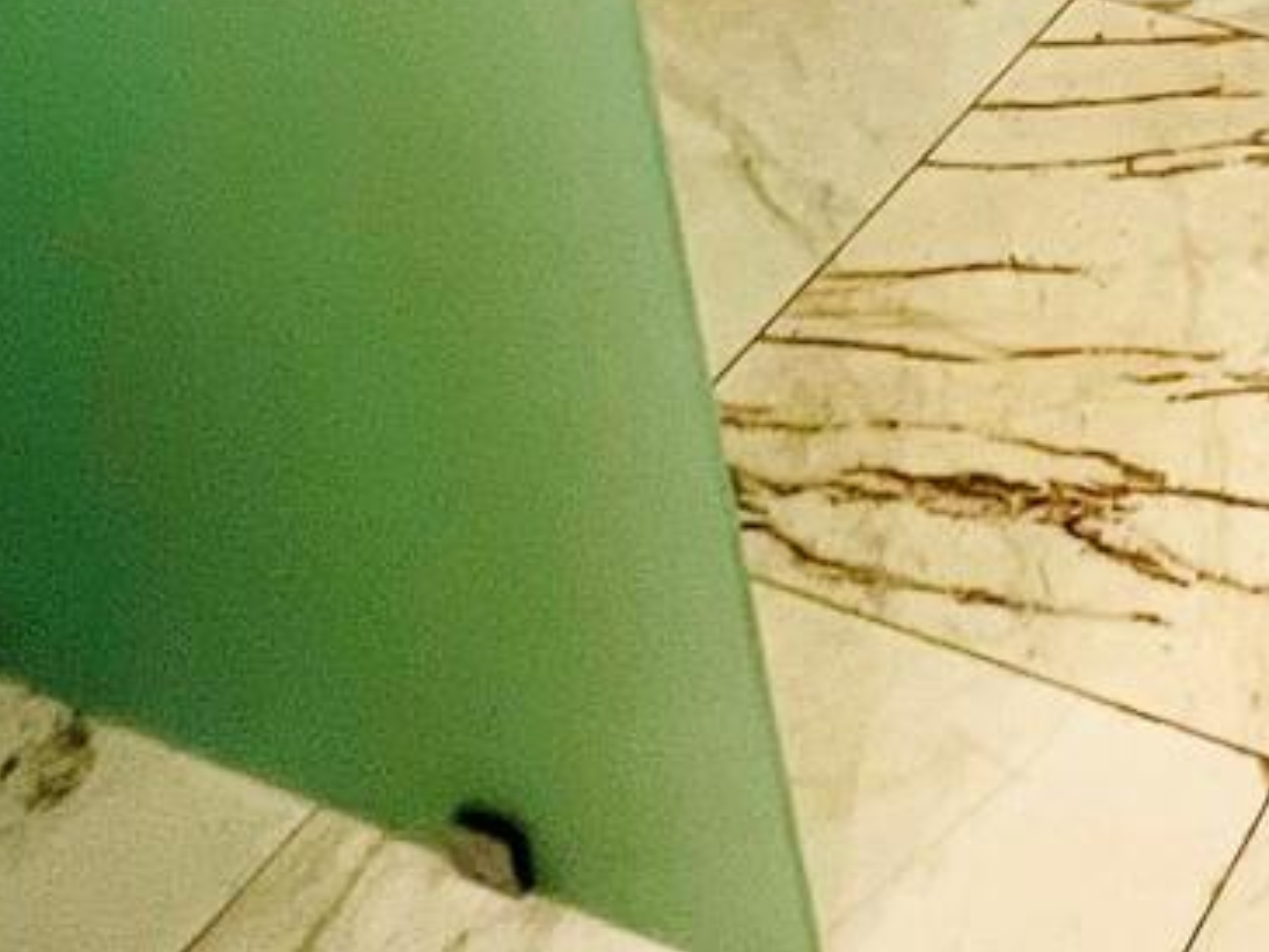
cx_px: 1916
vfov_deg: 18.2
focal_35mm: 57
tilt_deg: -19.3
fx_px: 2090
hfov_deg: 25.3
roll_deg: -1.6
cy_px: -907
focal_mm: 1.57
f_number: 1.8
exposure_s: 1/60
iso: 200
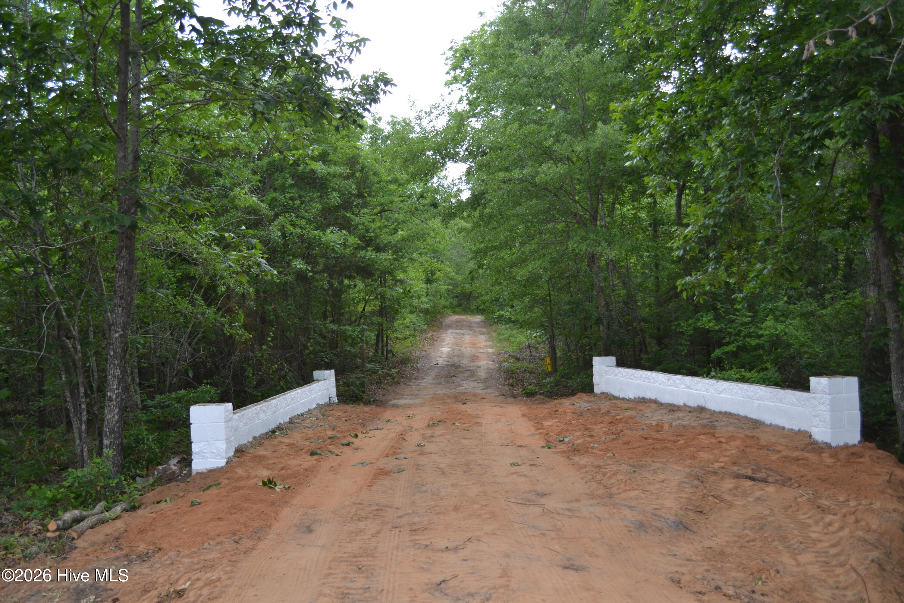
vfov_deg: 40.0
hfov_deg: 57.2
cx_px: 452
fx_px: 829
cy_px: 302
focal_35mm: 33
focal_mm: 22
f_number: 4
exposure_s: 1/125
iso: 100
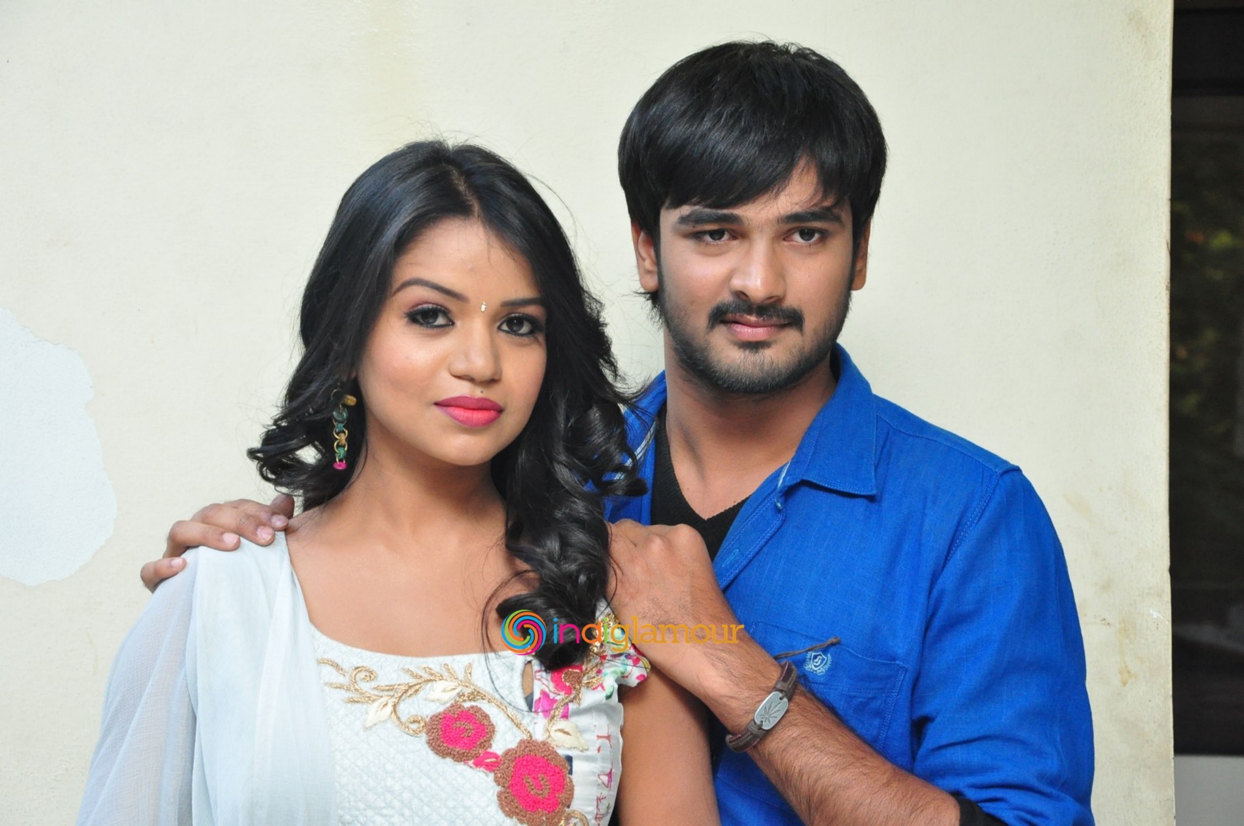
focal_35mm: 105
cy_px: 413
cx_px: 622
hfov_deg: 19.5
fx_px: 3624
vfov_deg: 13.0
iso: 1600
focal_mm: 70
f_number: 7.1
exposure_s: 1/125
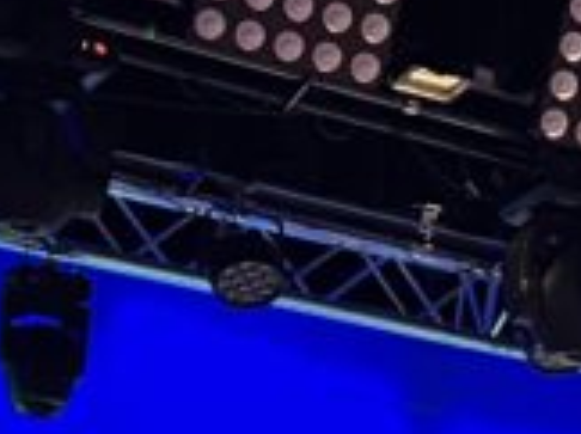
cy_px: 1155
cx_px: 1158
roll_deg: +0.2
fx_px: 3235
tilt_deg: +5.1
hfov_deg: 9.6
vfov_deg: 7.1
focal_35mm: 193
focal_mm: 5.7
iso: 125
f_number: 1.5
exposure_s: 1/50
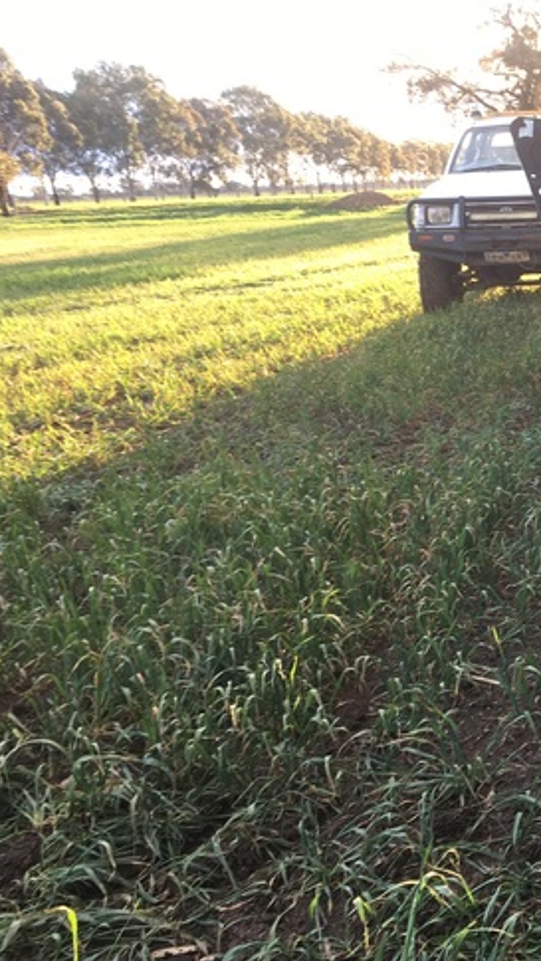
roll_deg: +3.4
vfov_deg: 47.3
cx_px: 646
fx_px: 1096
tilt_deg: -14.0
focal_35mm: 43
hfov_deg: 25.0
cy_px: 473
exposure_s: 1/50
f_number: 2.2
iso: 25
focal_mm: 4.15
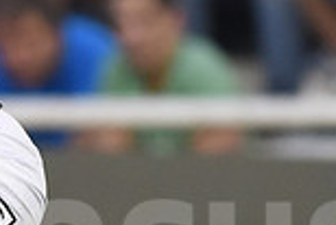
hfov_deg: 1.3
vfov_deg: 0.9
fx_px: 14807
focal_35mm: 1585
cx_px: -166
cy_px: 224
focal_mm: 420
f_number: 4
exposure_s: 1/800
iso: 1600
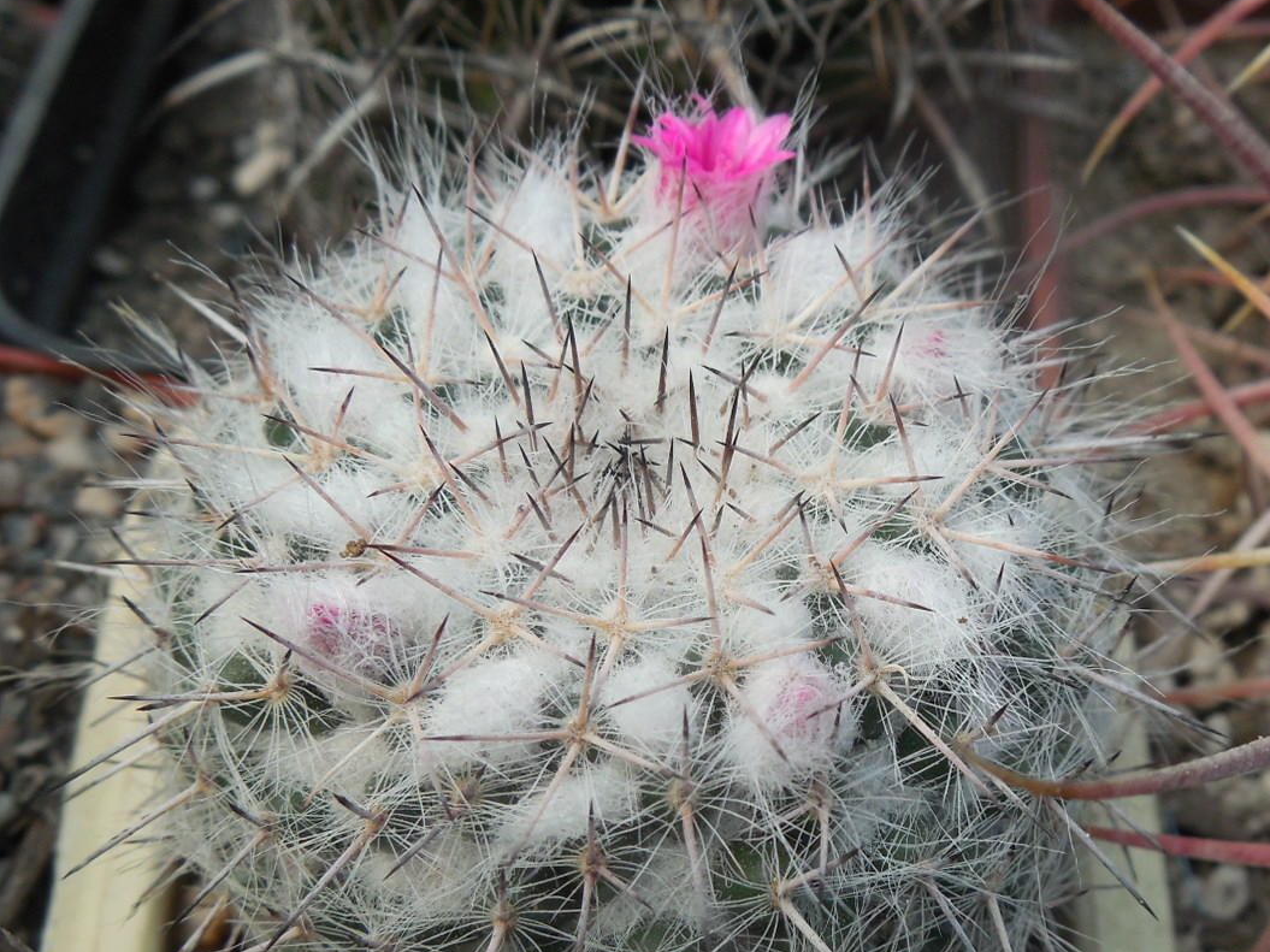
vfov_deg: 30.8
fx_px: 1724
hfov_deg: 40.3
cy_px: 569
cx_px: 731
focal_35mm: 47
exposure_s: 1/320
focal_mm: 5.6
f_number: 3.6
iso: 125
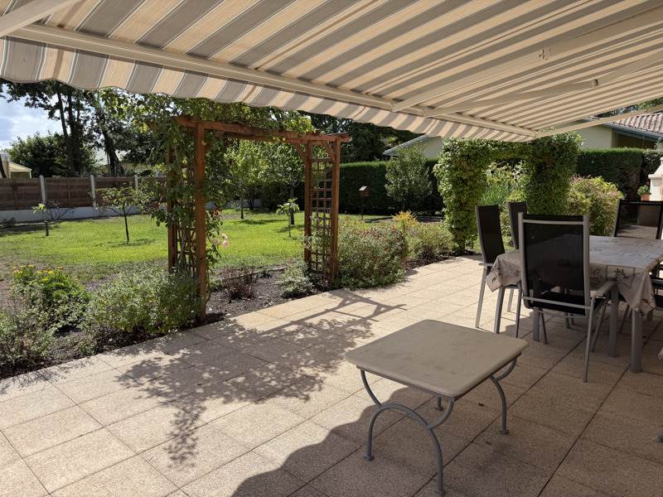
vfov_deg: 56.8
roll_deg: +0.7
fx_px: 460
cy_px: 248
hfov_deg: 71.6
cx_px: 332
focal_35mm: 24
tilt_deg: -9.1
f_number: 1.78
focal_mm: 6.76
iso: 80
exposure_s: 1/3759
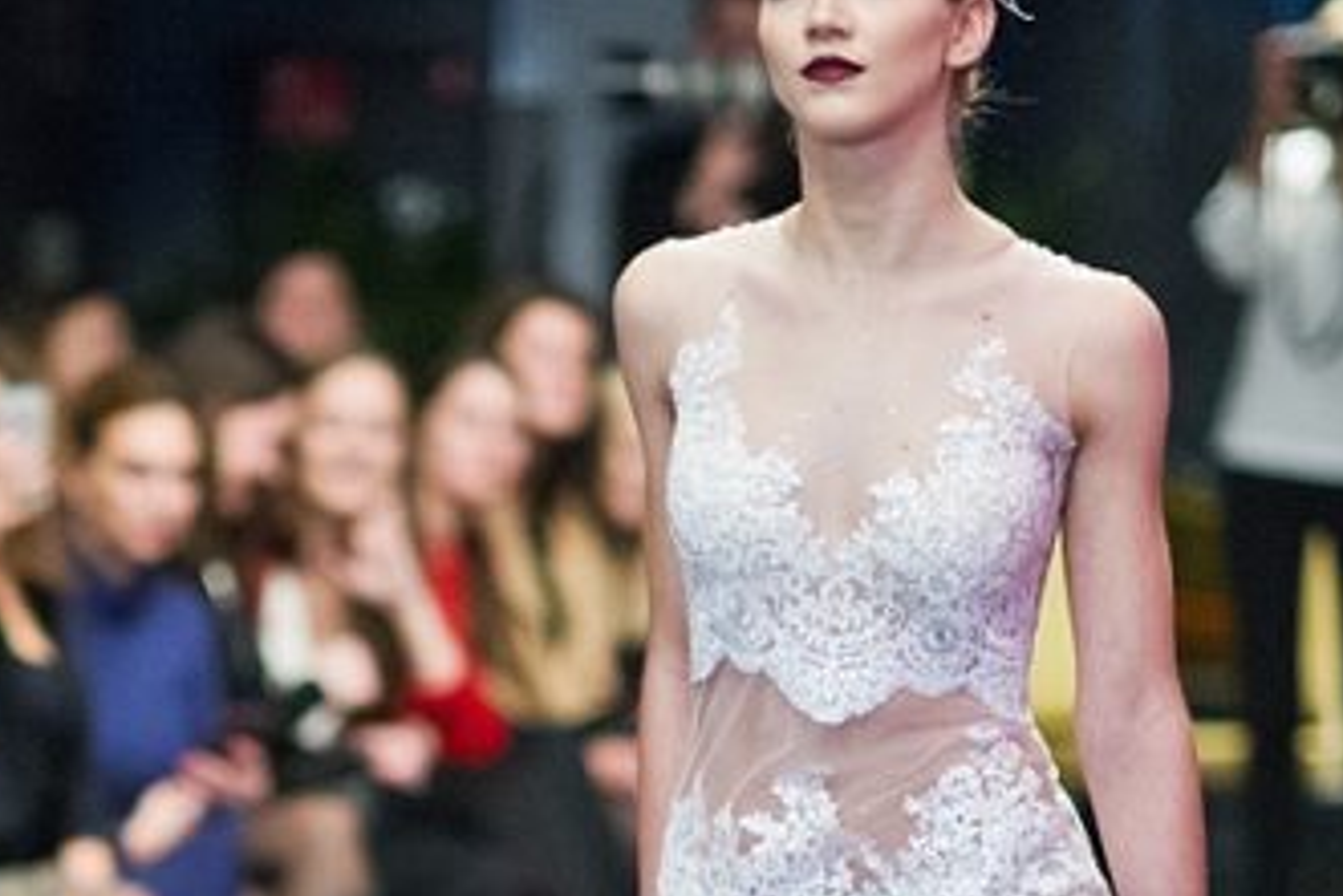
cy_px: 1117
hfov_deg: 7.8
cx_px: 65
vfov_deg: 5.2
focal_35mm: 263
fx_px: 9815
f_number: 1.4
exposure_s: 1/320
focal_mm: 85
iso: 2500
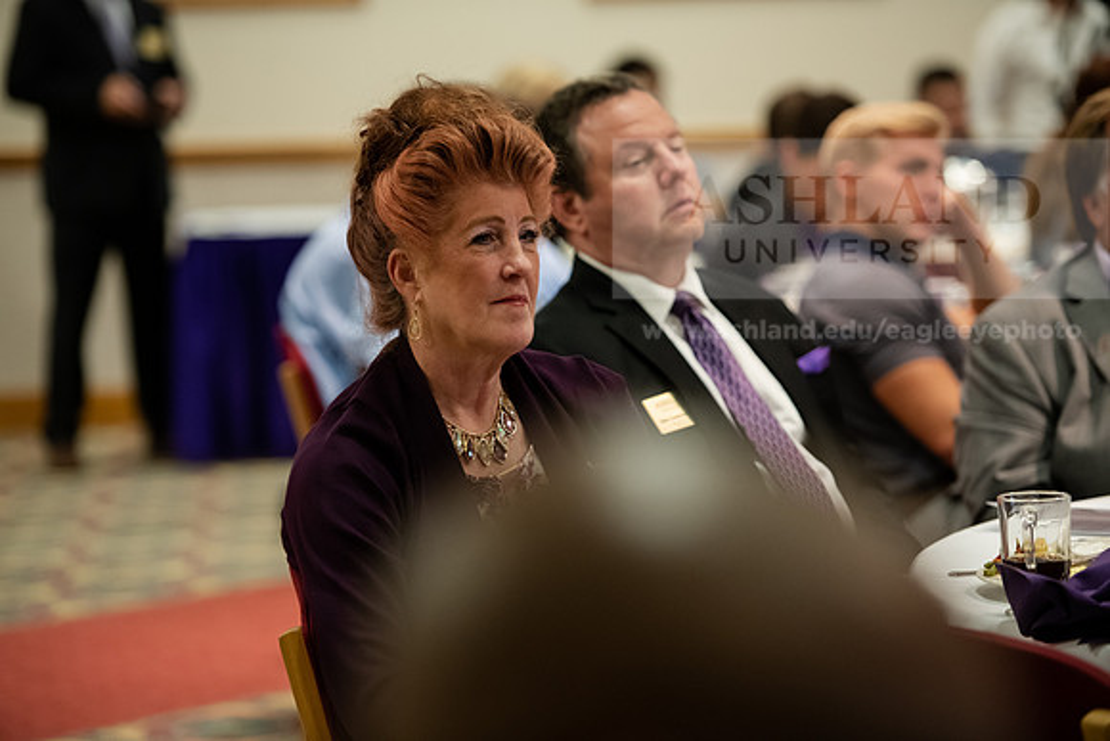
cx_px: 555
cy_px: 370
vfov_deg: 10.2
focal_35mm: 135
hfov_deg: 15.2
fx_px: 4163
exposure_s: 1/200
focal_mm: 135
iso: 2500
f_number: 2.8
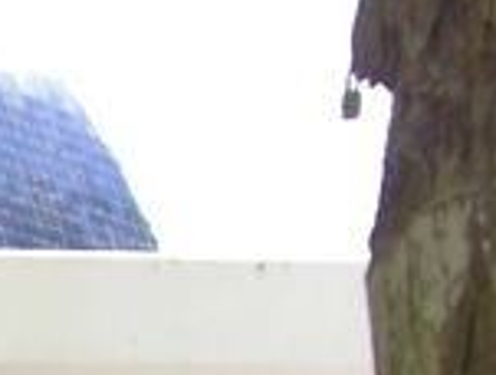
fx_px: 3691
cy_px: 859
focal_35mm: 257
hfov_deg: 7.1
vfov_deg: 5.6
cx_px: -861
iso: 64
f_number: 2.7
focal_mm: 6.2
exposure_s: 1/200
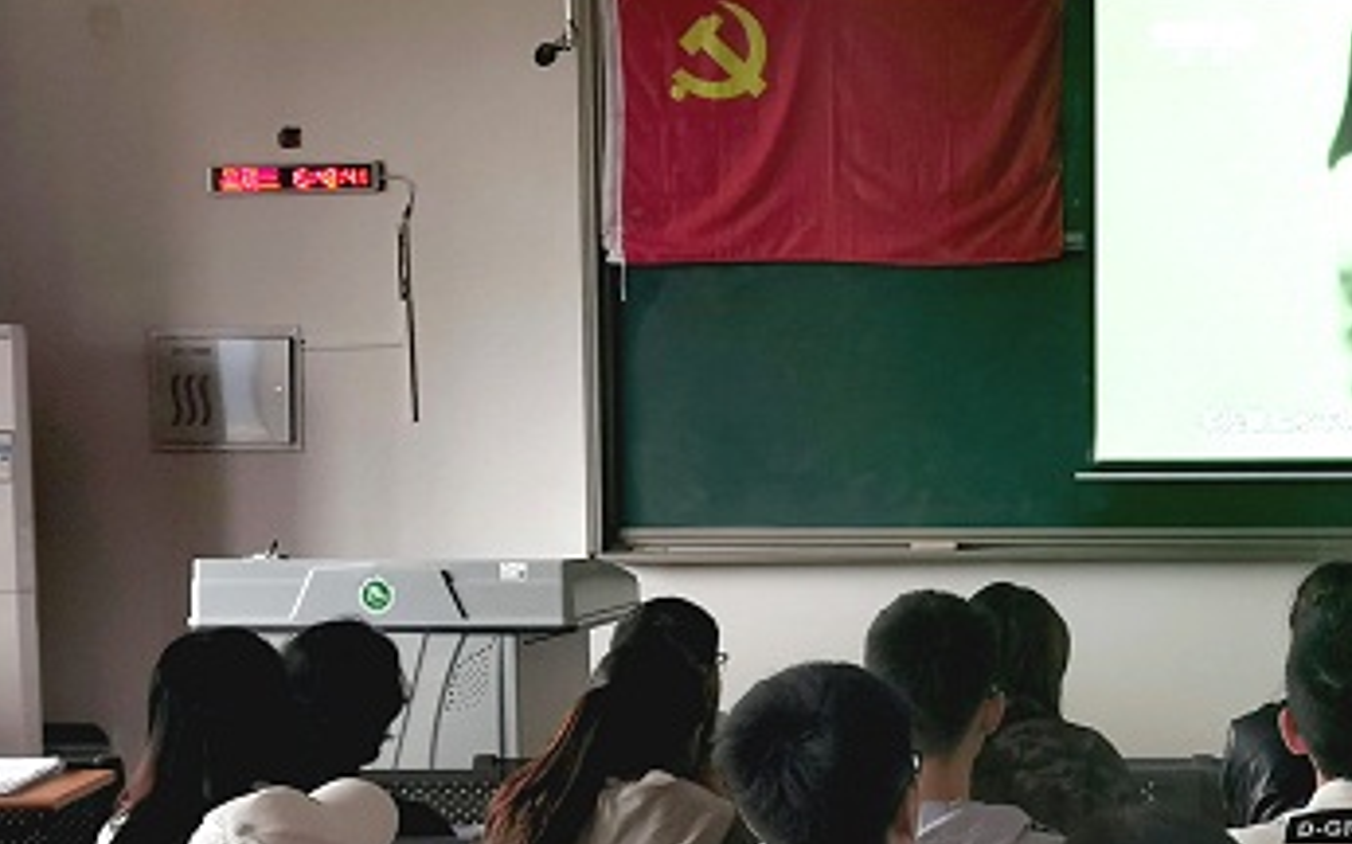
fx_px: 2910
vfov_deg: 16.4
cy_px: 703
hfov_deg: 25.8
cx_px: 1032
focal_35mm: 79
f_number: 1.6
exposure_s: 1/120
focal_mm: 5.56
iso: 160
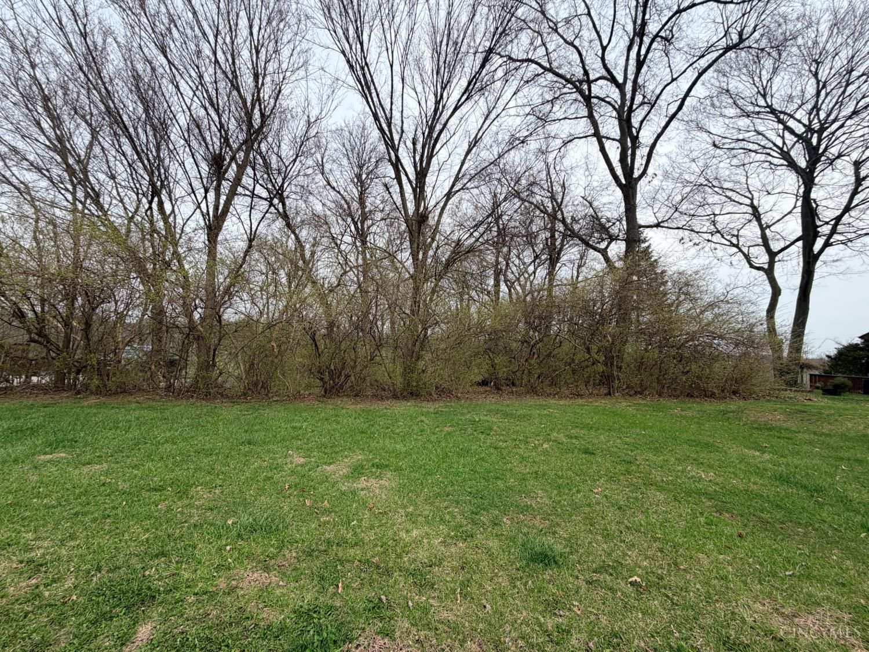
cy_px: 326
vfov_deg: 85.7
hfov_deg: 102.1
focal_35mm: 14
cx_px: 434
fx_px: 351
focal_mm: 2.22
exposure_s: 1/770
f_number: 2.2
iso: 40
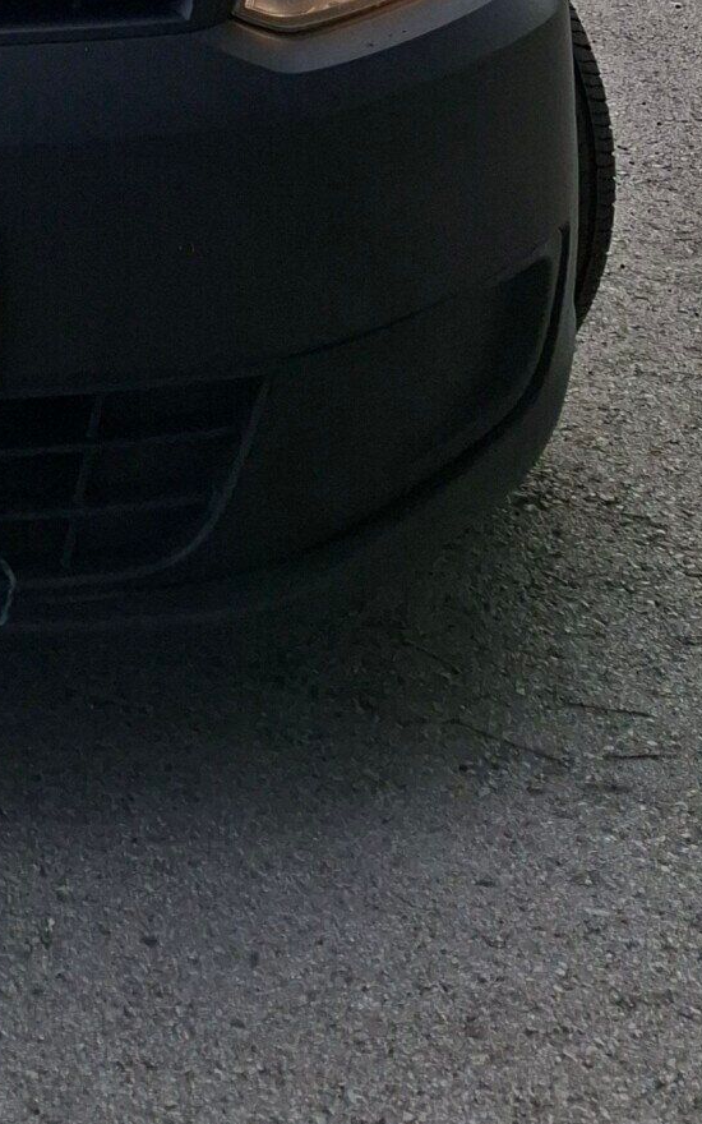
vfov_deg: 24.3
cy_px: -405
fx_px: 2204
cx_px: -346
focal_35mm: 72
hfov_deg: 16.5
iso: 50
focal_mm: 5.54
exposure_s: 1/369
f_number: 1.8
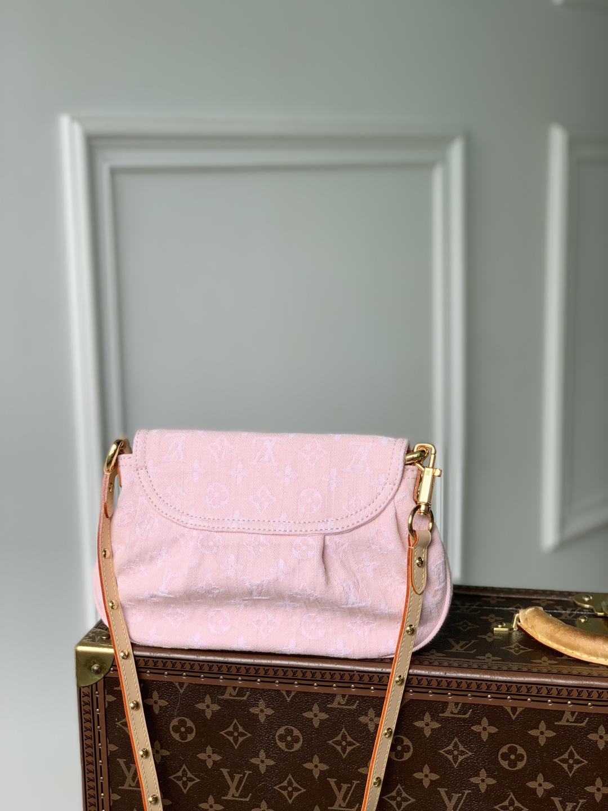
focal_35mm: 52
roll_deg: +1.1
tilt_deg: -9.8
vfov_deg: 36.8
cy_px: 406
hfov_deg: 28.0
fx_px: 1218
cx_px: 304
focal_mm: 6
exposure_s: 1/277
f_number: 2.4
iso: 16
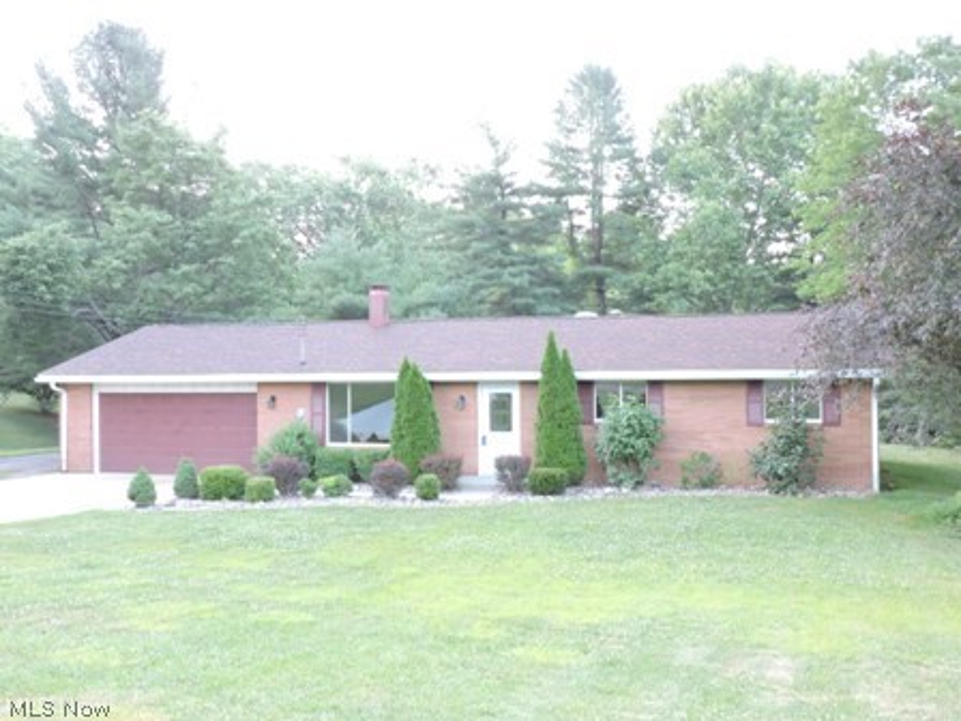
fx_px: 1110
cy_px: 360
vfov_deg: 36.0
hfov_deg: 46.8
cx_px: 480
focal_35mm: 40
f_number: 3.3
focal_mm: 7.1
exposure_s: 1/30
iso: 400
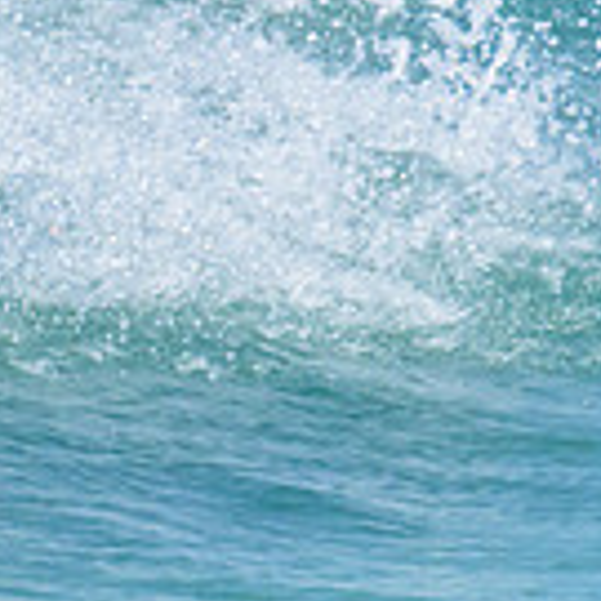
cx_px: -939
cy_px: -166
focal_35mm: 3970
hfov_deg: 0.4
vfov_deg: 0.4
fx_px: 77982
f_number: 16
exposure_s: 1/2000
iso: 2000
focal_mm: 800
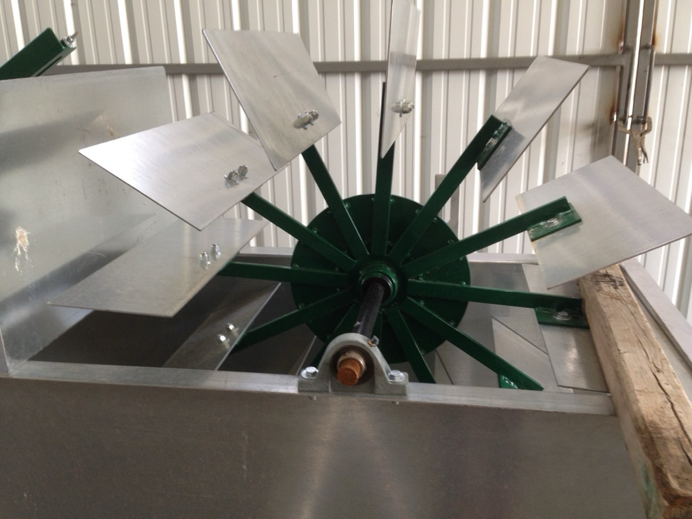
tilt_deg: -19.3
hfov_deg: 55.4
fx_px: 660
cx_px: 346
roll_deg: +2.6
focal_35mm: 33
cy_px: 260
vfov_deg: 42.9
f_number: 2.4
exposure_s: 1/24
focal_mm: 4.12
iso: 50
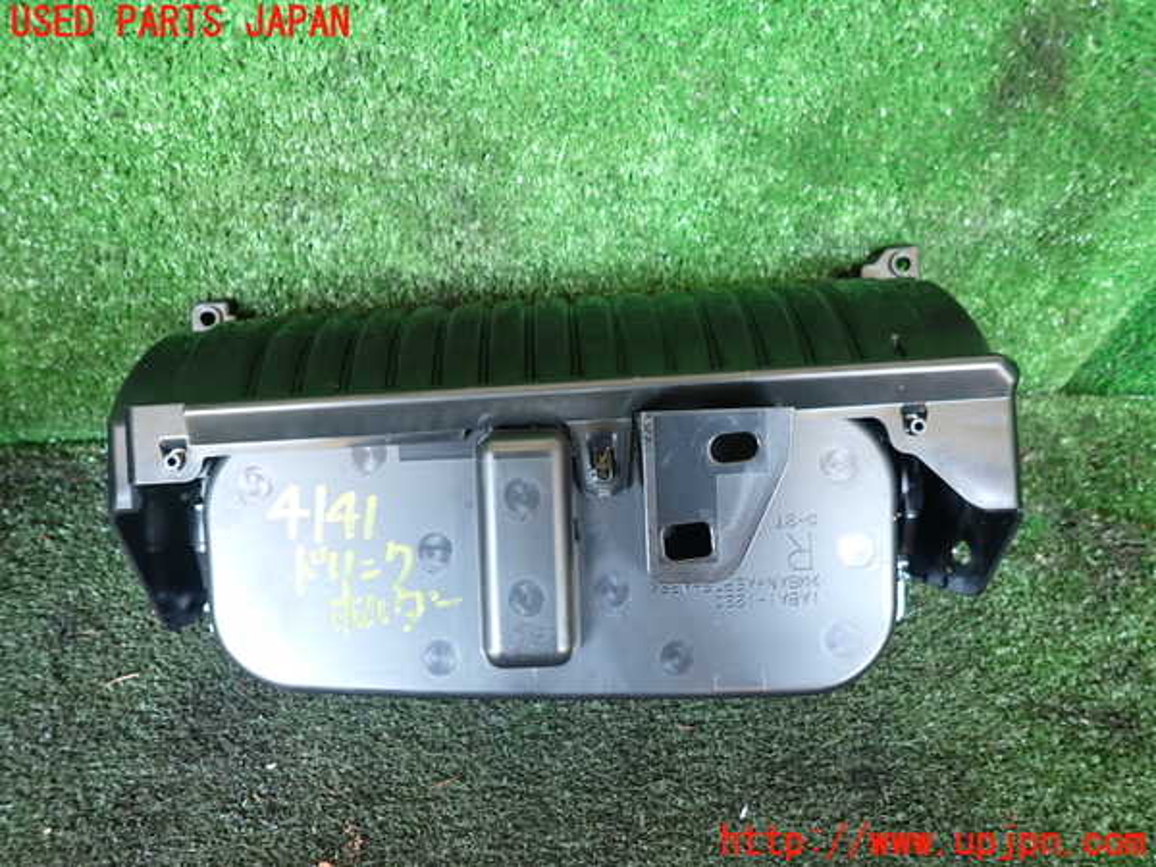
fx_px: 835
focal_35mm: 25
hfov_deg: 69.4
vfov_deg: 54.9
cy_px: 434
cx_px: 578
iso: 200
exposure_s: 1/40
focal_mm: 4.5
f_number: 2
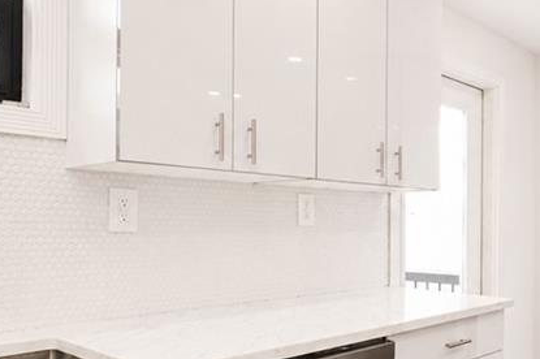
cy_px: 232
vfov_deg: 35.6
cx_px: 441
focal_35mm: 37
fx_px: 555
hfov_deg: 48.6
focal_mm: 10
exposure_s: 1/60
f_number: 11
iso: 1250
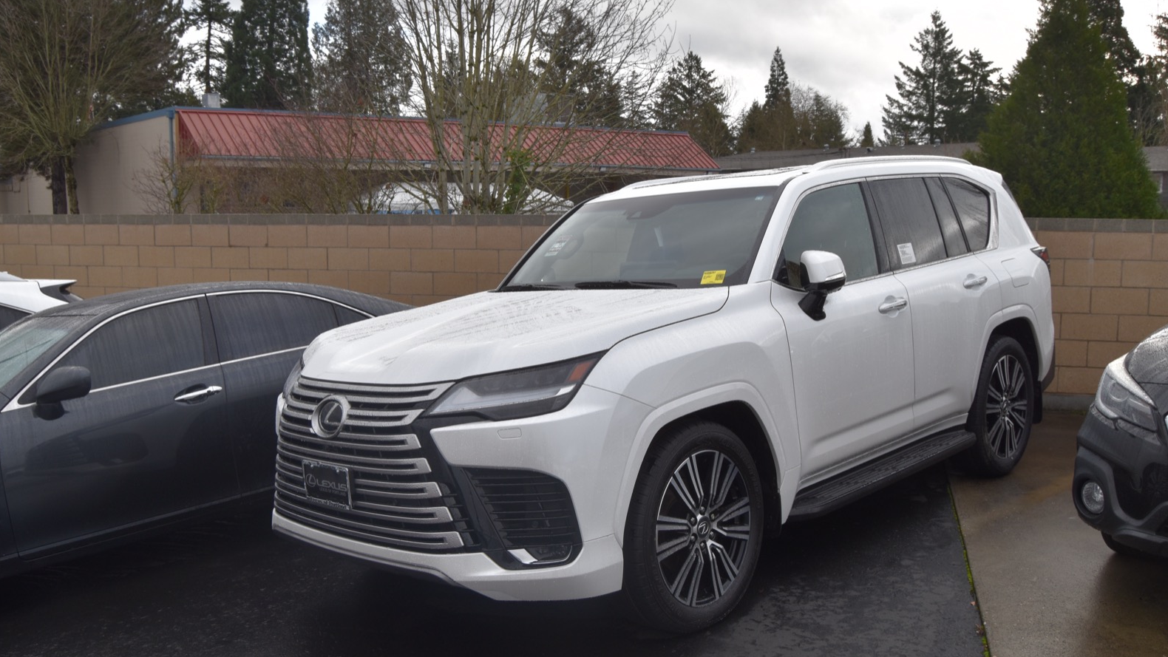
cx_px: 577
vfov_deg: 33.7
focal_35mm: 35
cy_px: 332
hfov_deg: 56.6
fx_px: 1084
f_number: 8
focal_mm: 22
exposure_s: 1/250
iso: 200
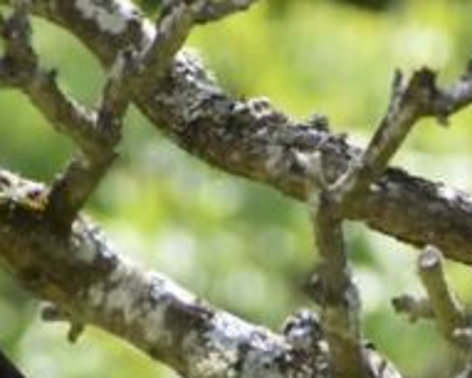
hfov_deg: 0.9
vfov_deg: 0.7
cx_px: 126
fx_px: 29043
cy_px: 492
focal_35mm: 2078
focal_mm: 300
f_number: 6.3
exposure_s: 1/500
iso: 400
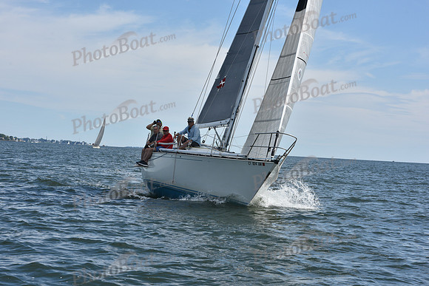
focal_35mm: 85
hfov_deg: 23.9
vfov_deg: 16.1
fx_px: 1013
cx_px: 214
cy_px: 143
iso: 320
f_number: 10
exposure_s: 1/1000
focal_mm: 85
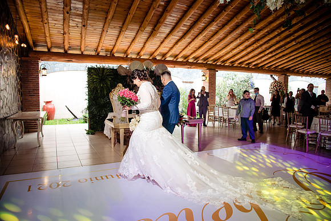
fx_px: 221
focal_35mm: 24
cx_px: 166
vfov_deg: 53.2
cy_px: 110
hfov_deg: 73.7
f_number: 5.6
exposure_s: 1/125
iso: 1250
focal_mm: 24
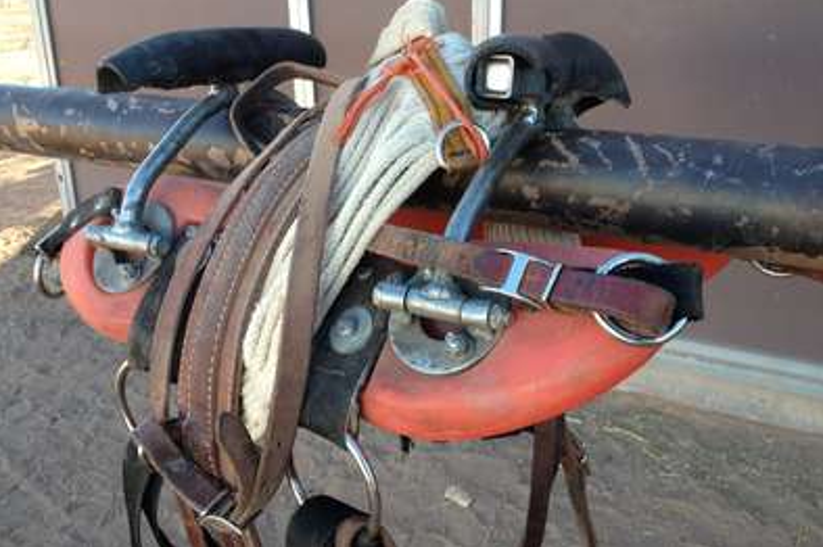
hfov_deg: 51.9
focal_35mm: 37
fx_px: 845
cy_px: 238
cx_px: 412
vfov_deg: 35.8
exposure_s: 1/141
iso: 64
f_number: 2.4
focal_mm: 4.28
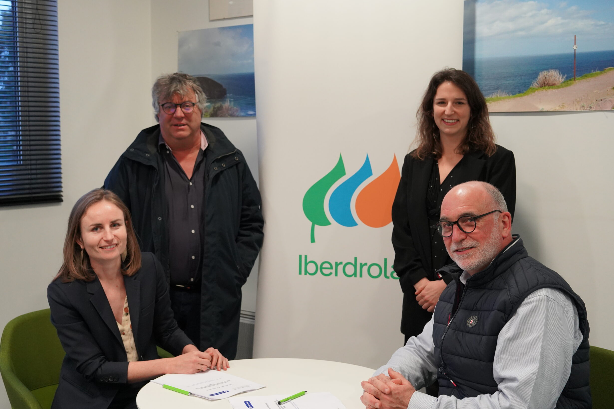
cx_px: 304
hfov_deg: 38.2
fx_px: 887
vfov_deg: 26.0
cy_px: 212
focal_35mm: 52
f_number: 5.6
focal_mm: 50
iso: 3200
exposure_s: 1/160
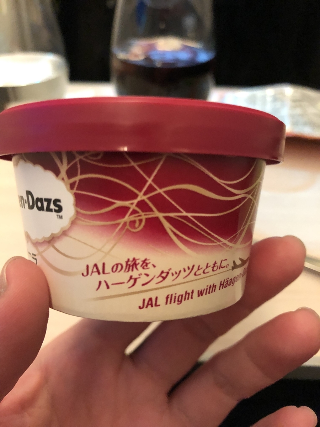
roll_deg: -2.9
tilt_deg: -36.9
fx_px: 345
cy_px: 214
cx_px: 160
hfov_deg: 49.7
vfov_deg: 63.4
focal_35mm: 28
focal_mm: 4
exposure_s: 1/5
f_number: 1.8
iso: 100
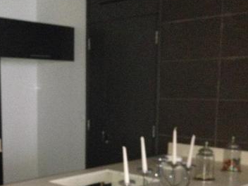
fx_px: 430
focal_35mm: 60
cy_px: 147
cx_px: 70
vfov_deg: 24.1
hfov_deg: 31.7
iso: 640
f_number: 2.4
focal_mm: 4.12
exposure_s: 1/16
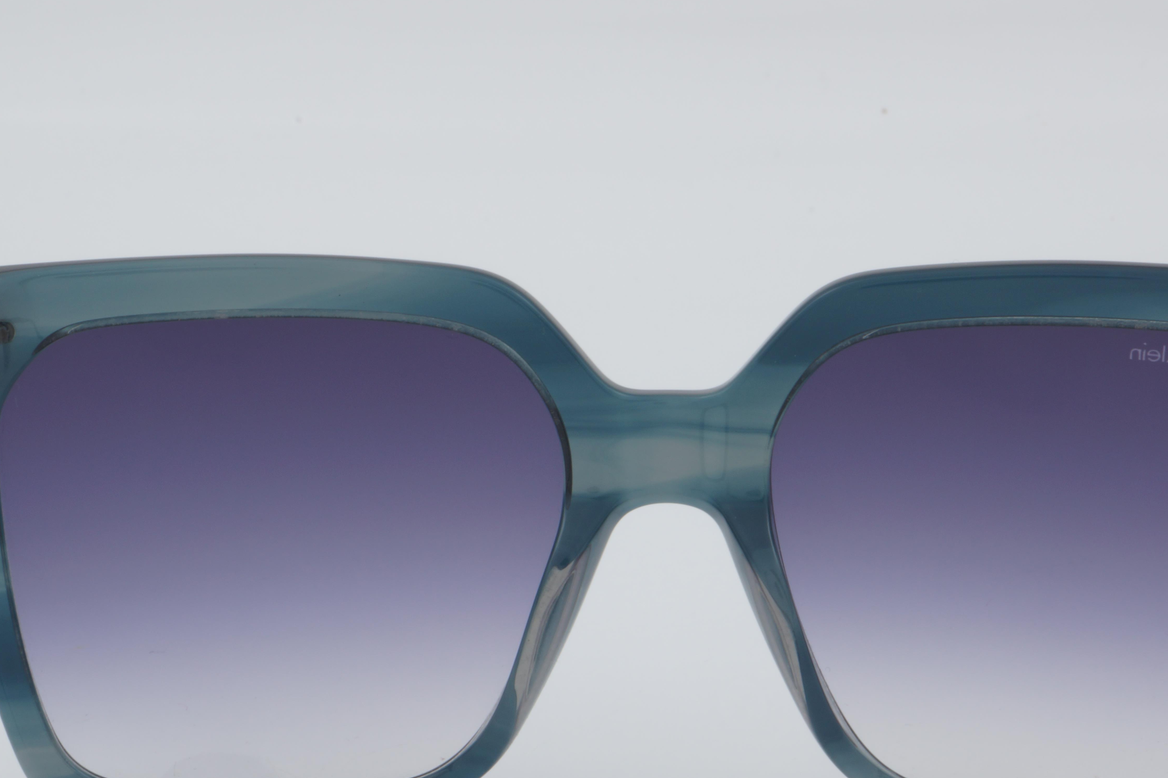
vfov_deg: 12.4
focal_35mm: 111
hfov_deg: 18.5
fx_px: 3590
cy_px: 518
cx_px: 677
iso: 100
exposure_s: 1/4
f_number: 32
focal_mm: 55
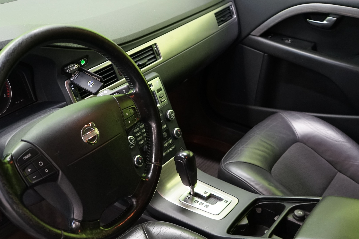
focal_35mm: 45
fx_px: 449
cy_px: 171
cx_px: 161
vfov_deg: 29.5
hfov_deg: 43.5
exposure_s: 1/20
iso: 2000
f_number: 5
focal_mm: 31
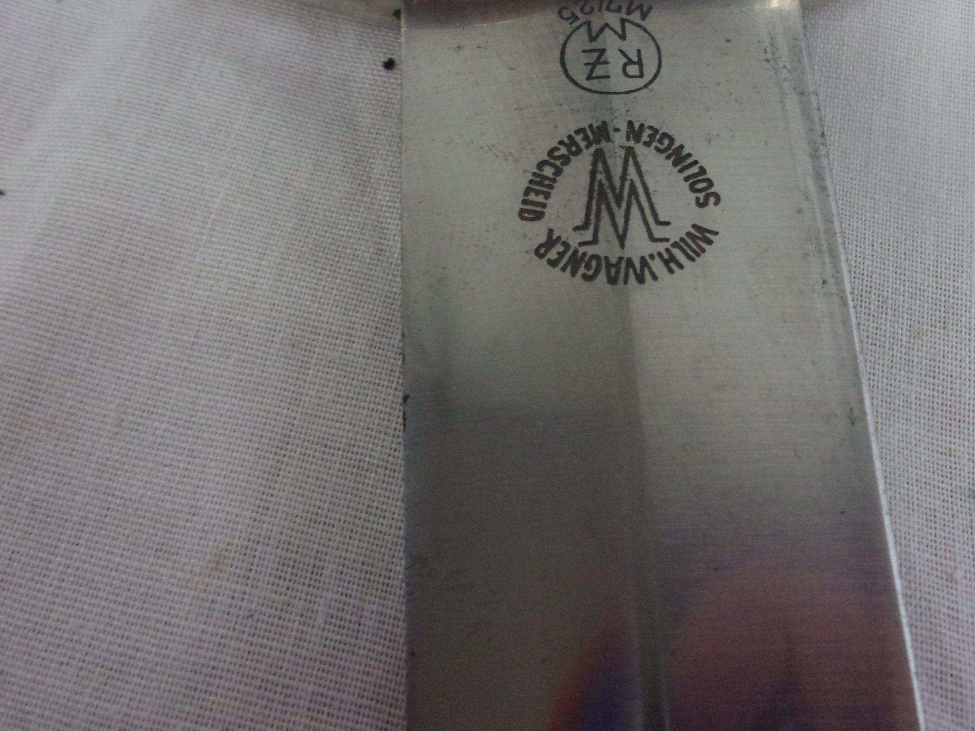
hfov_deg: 47.5
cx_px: 599
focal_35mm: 39
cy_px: 233
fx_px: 1098
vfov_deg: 36.4
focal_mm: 5.1
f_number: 3.9
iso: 450
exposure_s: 1/125
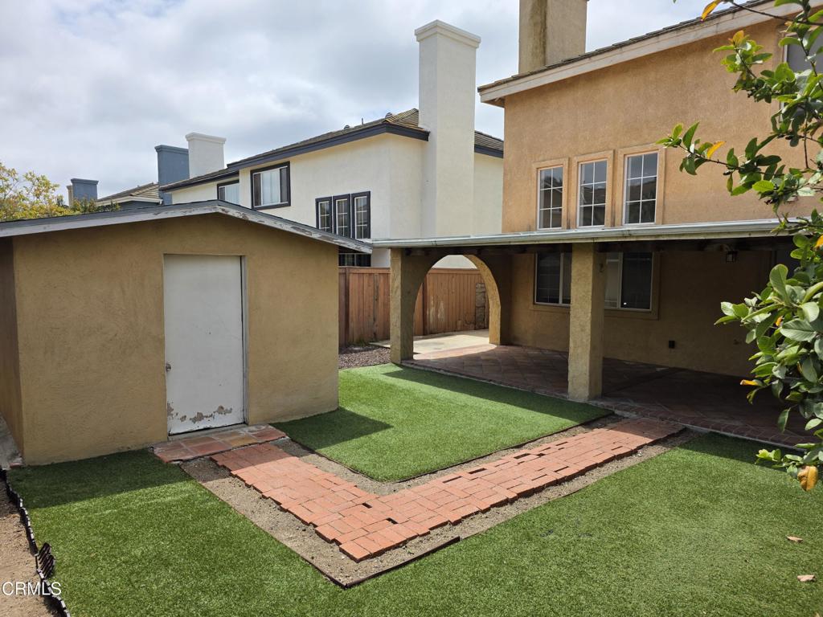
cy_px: 308
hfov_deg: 73.9
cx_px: 412
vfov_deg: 58.9
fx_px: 547
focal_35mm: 23
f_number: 1.7
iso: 80
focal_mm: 6.3
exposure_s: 1/7944
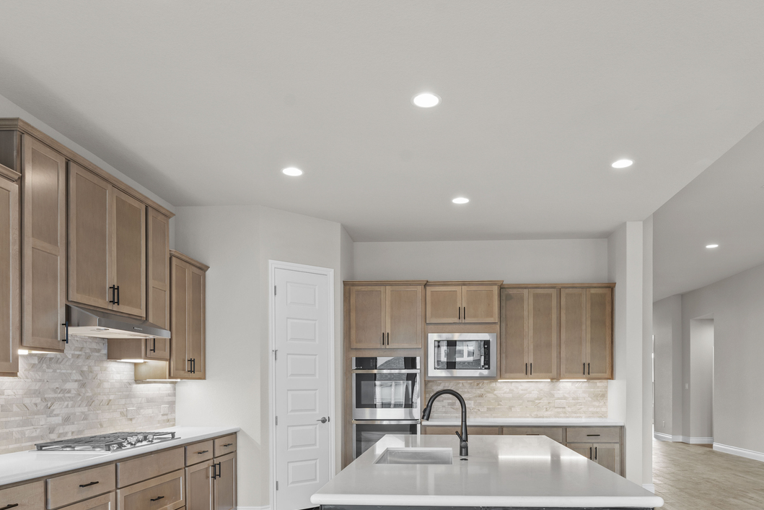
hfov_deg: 68.3
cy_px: 383
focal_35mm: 26
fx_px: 561
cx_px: 418
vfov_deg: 47.0
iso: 100
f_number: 8
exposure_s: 1/1.67
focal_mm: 17.3
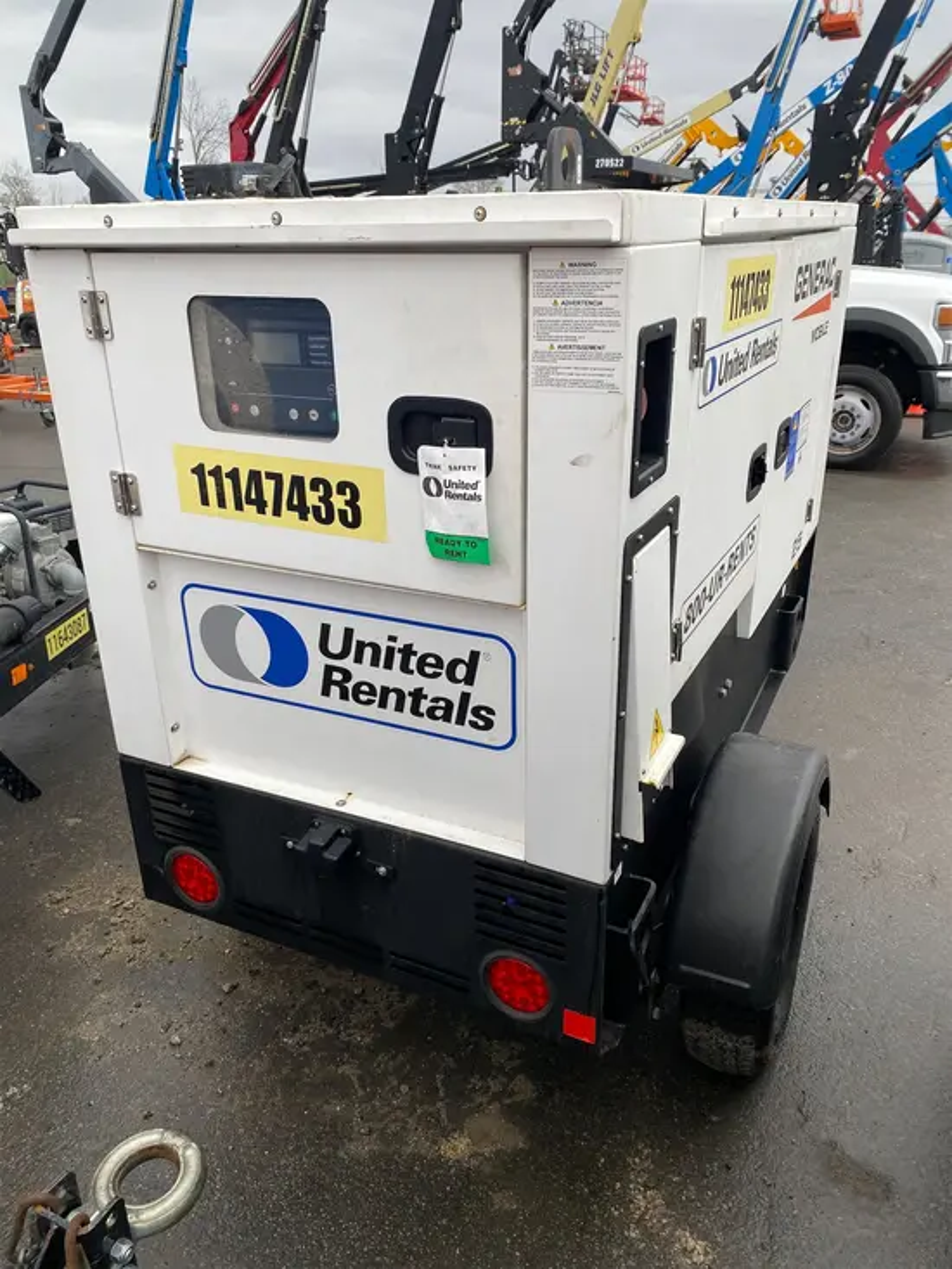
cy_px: 634
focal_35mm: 26
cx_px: 476
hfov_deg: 53.1
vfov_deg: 67.3
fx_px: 953
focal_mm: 4.25
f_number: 1.8
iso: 32
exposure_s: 1/393
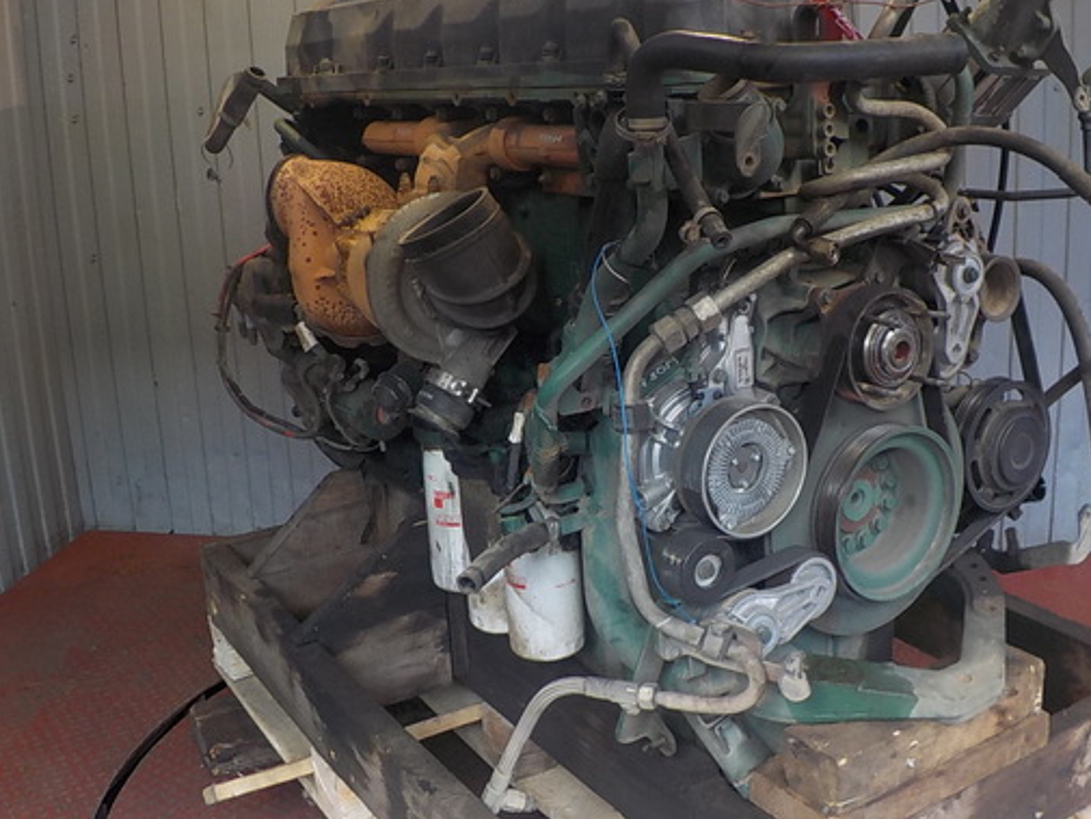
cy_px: 352
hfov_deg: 48.9
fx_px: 1198
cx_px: 611
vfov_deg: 37.7
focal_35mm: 38
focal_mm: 4.1
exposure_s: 1/40
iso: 125
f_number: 3.3
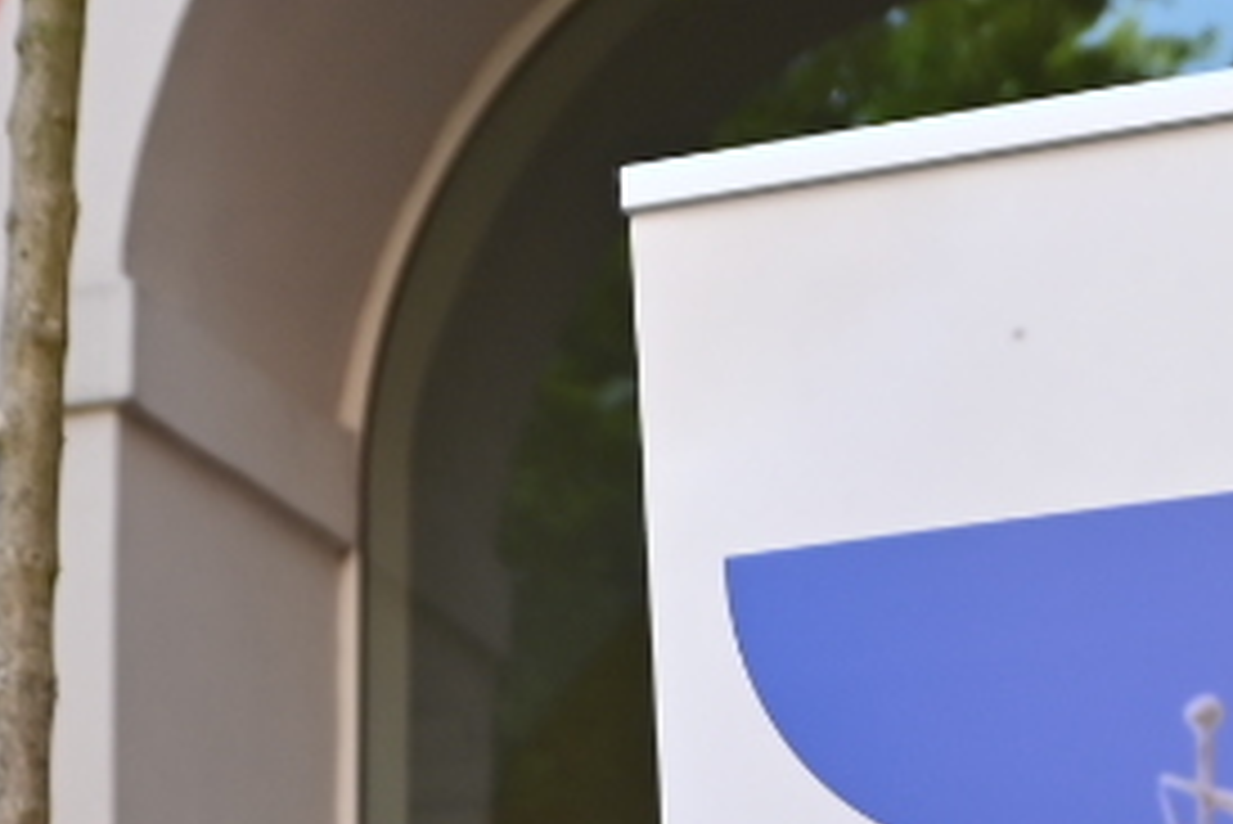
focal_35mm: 142
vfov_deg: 8.5
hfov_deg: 13.9
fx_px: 4866
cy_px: 2242
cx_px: -324
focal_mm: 24
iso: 100
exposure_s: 1/400
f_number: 3.5
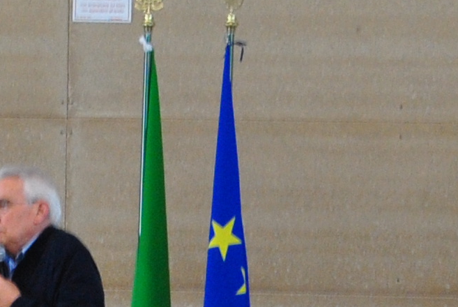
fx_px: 6191
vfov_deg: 2.8
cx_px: -127
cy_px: 327
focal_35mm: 486
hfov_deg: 4.2
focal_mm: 55
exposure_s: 1/15
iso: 400
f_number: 5.6
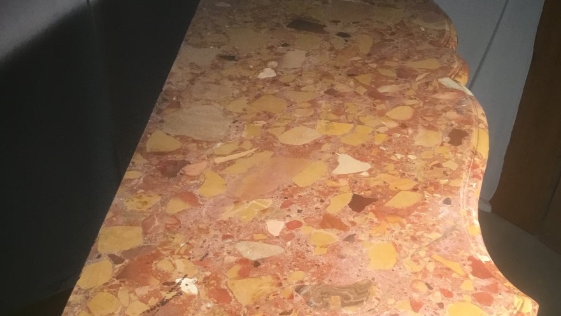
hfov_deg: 44.6
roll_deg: -1.5
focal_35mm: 46
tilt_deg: -36.5
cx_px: 284
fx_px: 684
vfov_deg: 25.9
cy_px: 203
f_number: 2.4
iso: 64
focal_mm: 3.3
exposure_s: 1/33
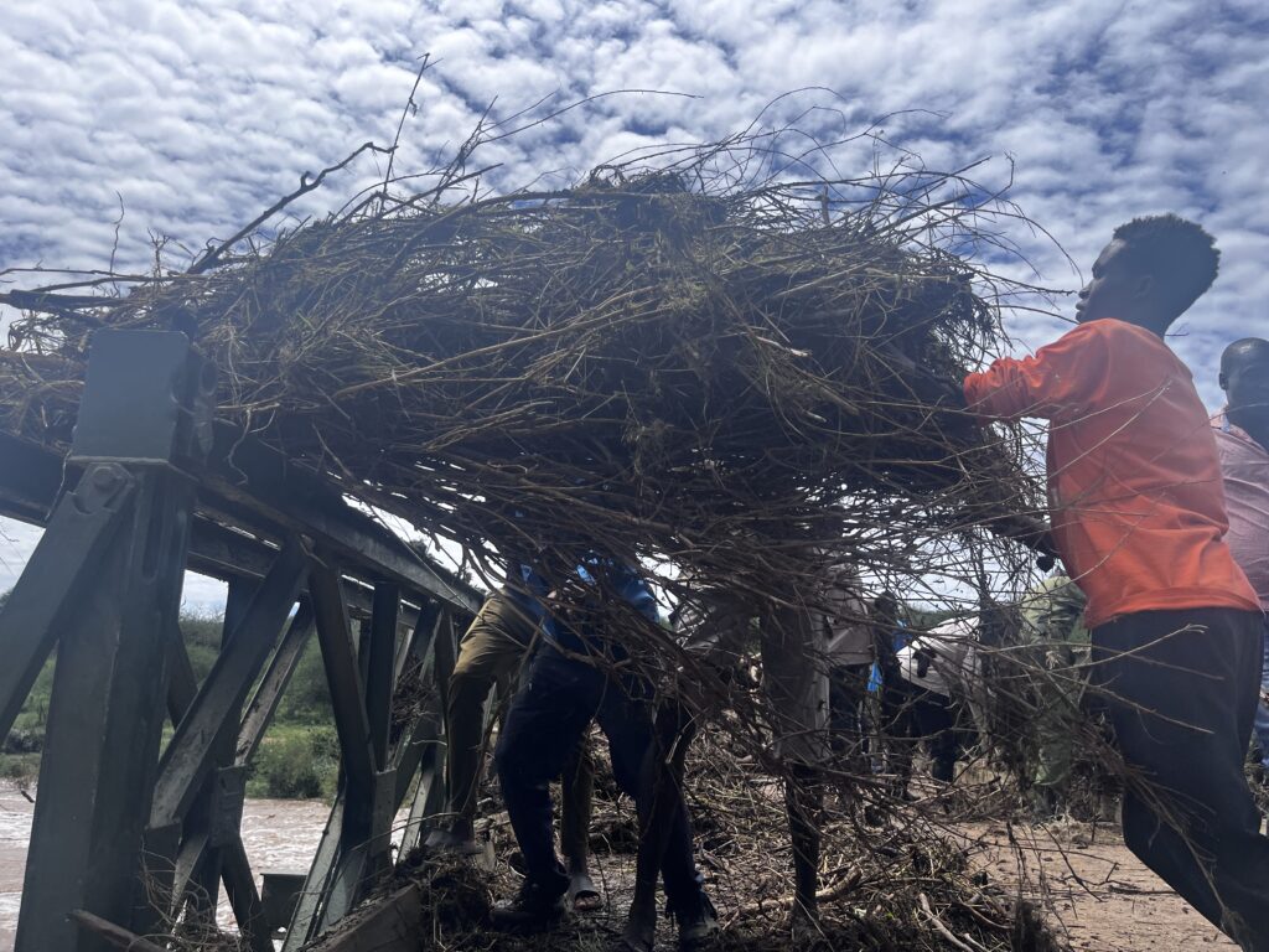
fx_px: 953
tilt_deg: +15.8
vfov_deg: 53.1
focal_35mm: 26
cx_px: 634
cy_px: 476
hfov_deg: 67.3
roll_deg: -2.2
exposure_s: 1/3215
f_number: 1.6
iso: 50
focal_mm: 5.1
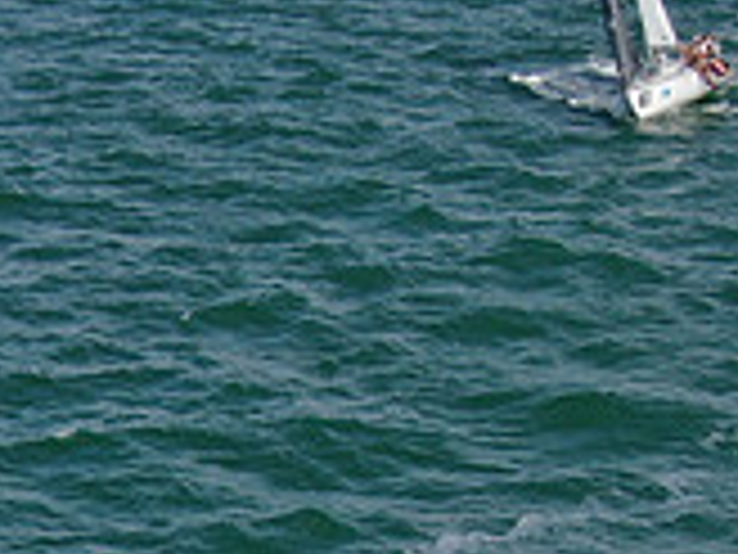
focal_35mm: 170
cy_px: 822
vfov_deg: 8.5
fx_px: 3624
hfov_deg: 11.1
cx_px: -400
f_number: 3.8
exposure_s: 1/1000
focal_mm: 8.6
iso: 100
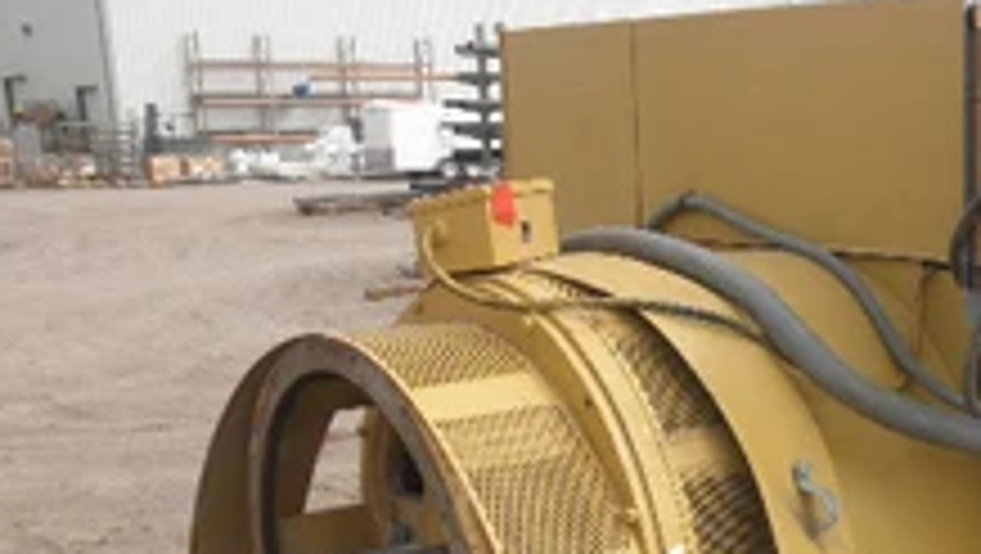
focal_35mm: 56
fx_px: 1458
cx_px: 891
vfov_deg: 20.9
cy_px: 522
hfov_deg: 35.0
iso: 64
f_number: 8.5
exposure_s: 1/100
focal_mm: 5
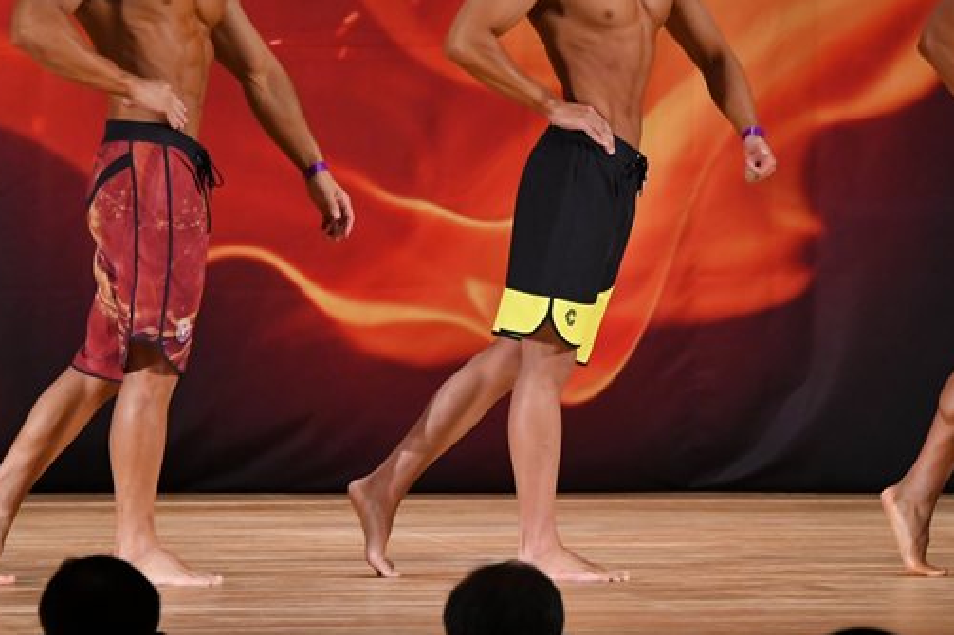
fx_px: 9801
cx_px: 524
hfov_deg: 5.6
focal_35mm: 370
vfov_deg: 3.7
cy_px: 201
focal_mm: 160
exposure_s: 1/400
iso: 3200
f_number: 5.6
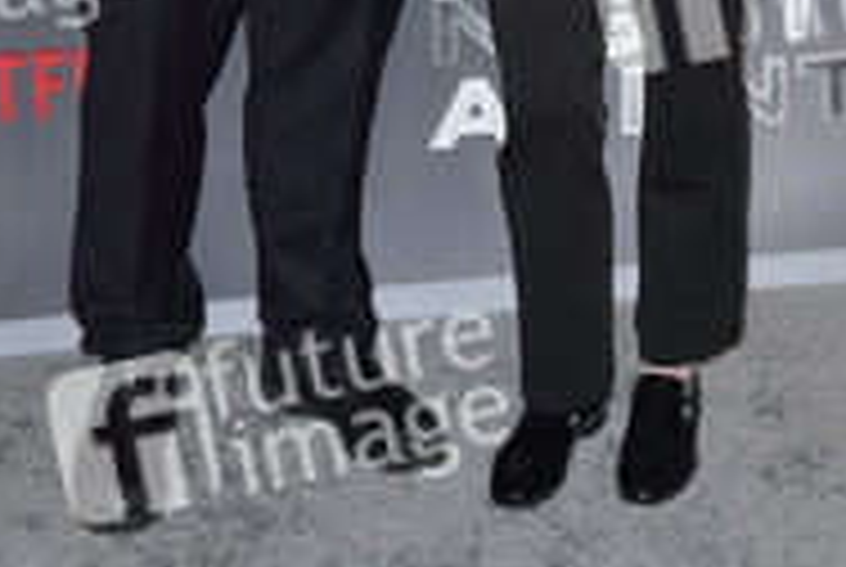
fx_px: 2401
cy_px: -256
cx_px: 412
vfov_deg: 12.8
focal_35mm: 102
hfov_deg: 20.0
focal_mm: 48
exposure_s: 1/250
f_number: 6.3
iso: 400
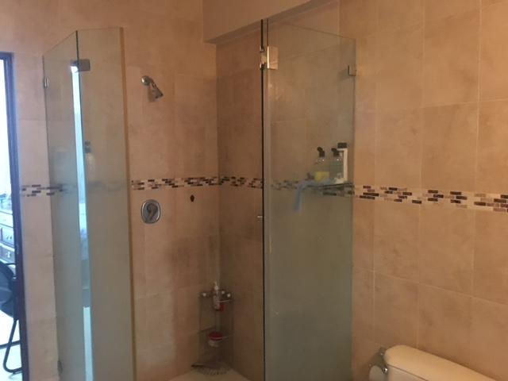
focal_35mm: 29
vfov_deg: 48.2
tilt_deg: -4.6
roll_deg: +0.7
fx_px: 426
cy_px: 190
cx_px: 254
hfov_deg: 61.7
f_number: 2.2
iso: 500
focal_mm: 4.15
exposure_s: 1/17
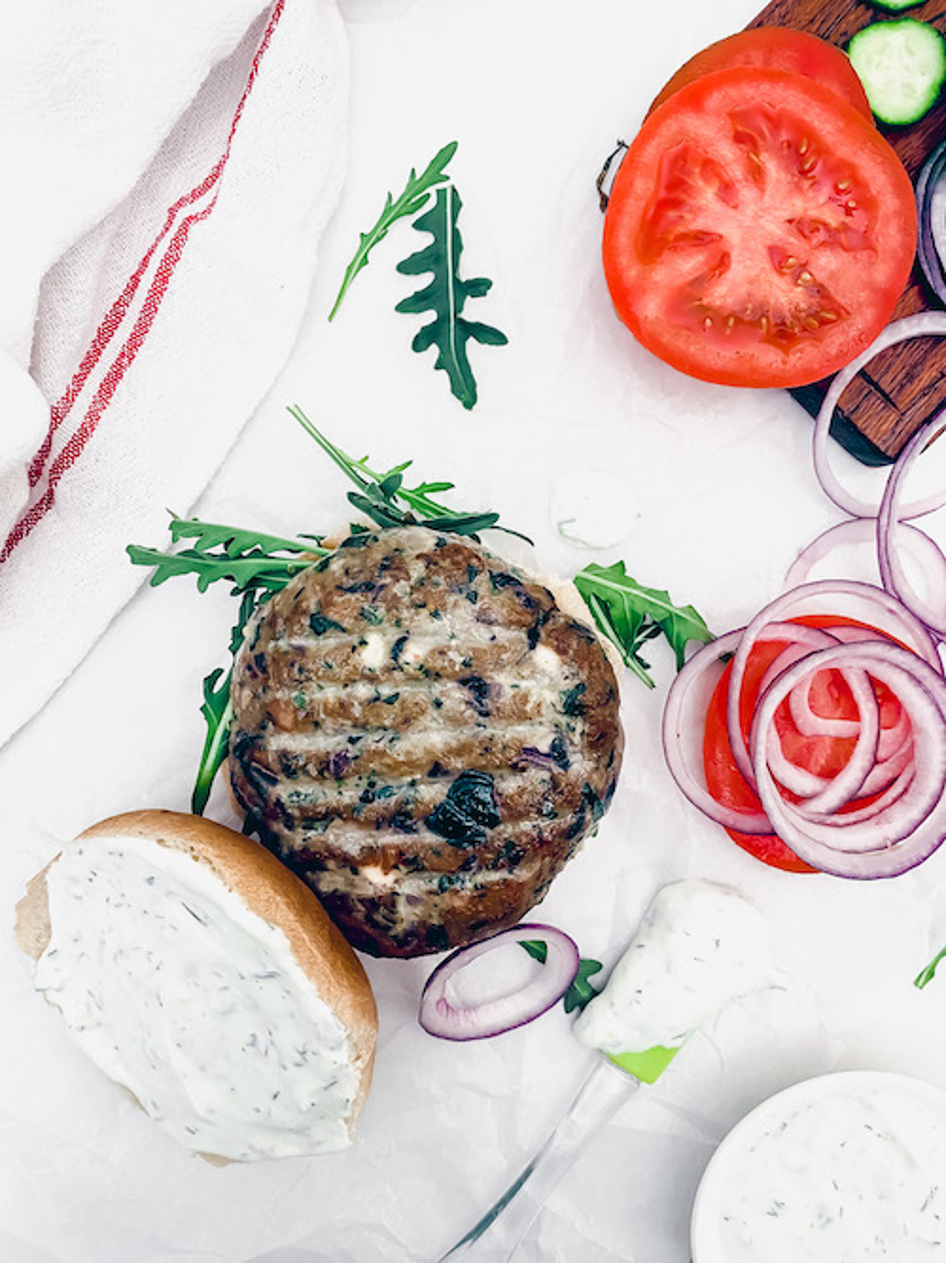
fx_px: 948
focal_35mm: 26
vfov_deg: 67.3
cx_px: 473
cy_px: 632
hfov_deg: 53.0
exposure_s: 1/60
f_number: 1.8
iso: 200
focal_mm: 4.25
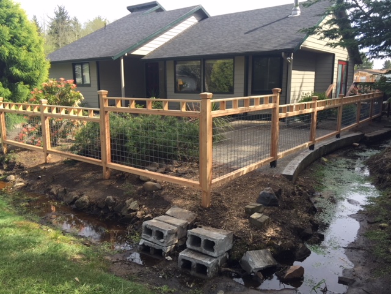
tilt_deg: -9.2
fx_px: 328
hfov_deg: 61.7
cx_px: 196
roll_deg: +1.1
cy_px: 147
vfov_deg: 48.2
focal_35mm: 29
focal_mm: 4.15
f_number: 2.2
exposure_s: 1/527
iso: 32
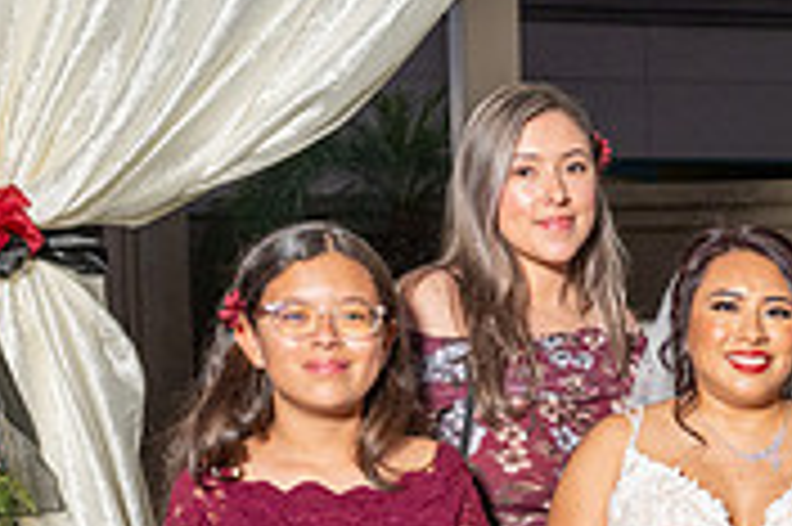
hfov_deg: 16.3
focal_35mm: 121
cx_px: 926
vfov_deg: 11.1
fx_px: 2659
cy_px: 650
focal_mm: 34
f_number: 4.5
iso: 640
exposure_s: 1/200
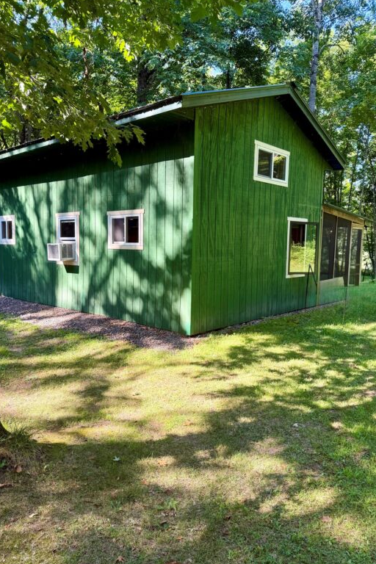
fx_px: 407
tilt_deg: -6.0
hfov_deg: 49.5
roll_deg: -2.1
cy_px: 272
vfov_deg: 69.4
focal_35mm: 26
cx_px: 178
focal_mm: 6.76
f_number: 1.78
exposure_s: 1/245
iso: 80
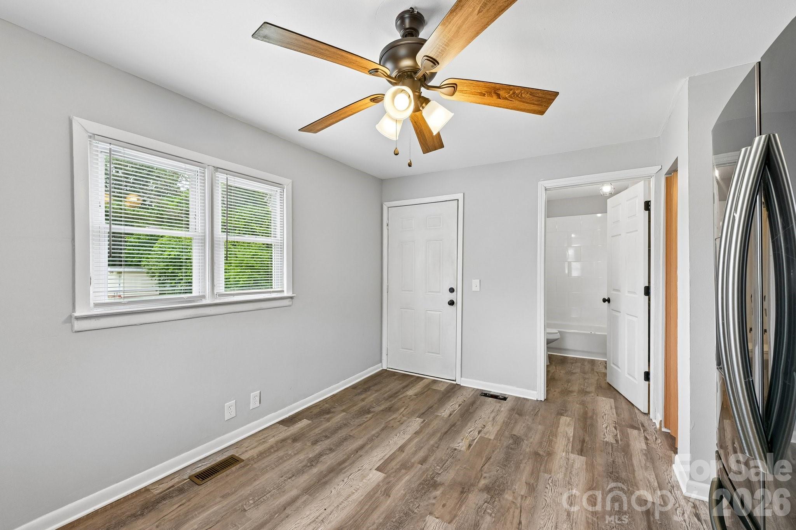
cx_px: 398
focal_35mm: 14
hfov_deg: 104.3
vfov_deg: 81.2
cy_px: 265
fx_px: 310
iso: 180
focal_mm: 14
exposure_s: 1/15
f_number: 8
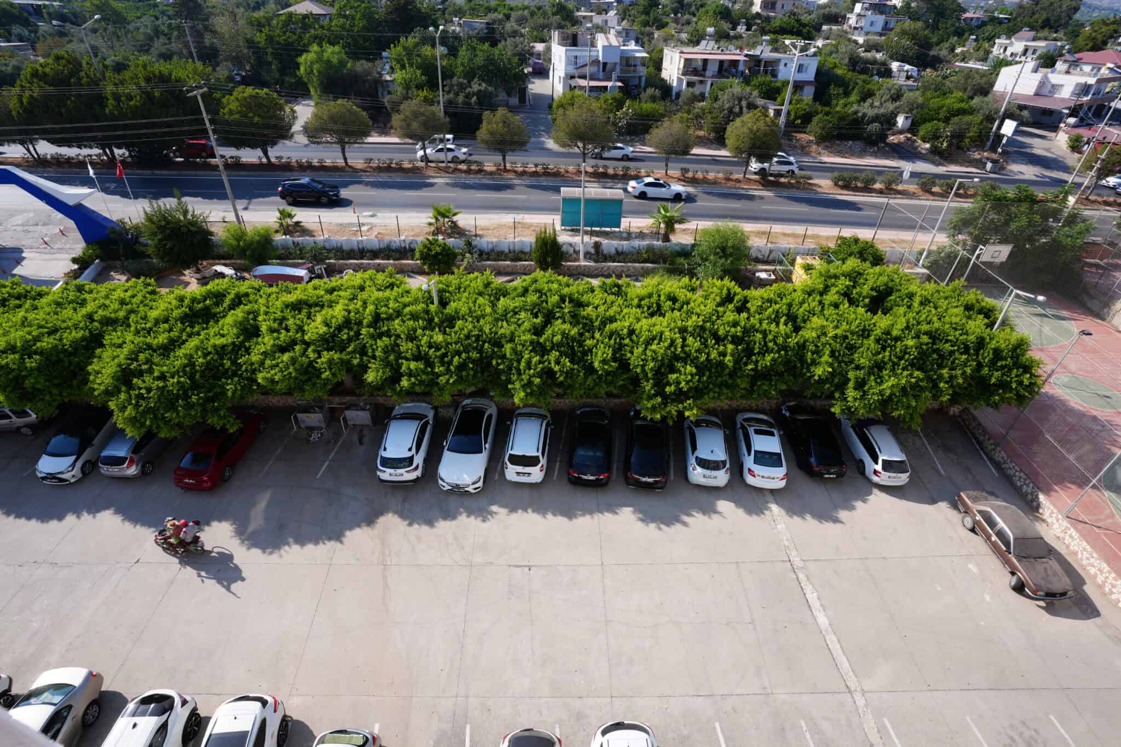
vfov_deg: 70.4
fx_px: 529
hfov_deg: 93.3
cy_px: 374
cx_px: 560
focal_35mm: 17
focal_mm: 17
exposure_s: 1/125
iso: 100
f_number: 9
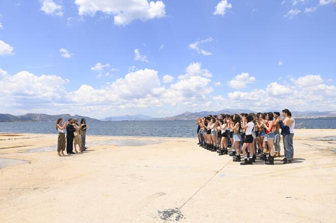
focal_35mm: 24
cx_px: 168
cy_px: 112
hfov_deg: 73.8
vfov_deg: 53.1
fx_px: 224
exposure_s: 1/320
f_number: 7.1
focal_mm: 24
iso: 100
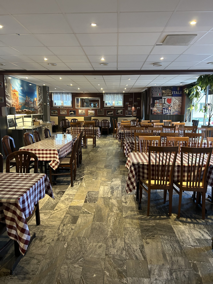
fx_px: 213
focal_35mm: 26
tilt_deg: -7.6
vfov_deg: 67.3
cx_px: 106
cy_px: 142
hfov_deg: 53.1
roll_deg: +0.0
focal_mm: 5.7
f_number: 1.5
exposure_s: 1/50
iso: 400
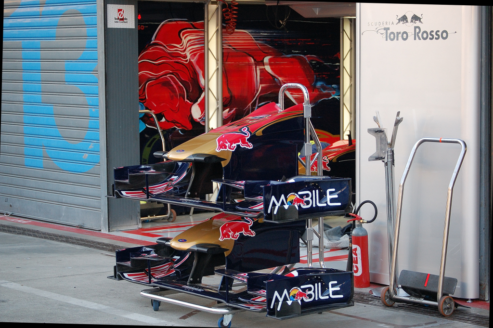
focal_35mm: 93
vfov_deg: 14.7
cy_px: 164
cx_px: 246
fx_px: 1273
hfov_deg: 21.9
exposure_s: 1/250
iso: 800
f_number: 4.2
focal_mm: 62
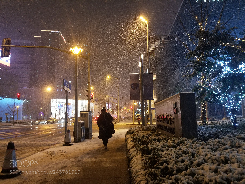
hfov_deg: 67.3
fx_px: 184
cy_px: 92
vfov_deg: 53.1
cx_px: 122
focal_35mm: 26
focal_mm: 4.25
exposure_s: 1/30
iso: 250
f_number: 1.7
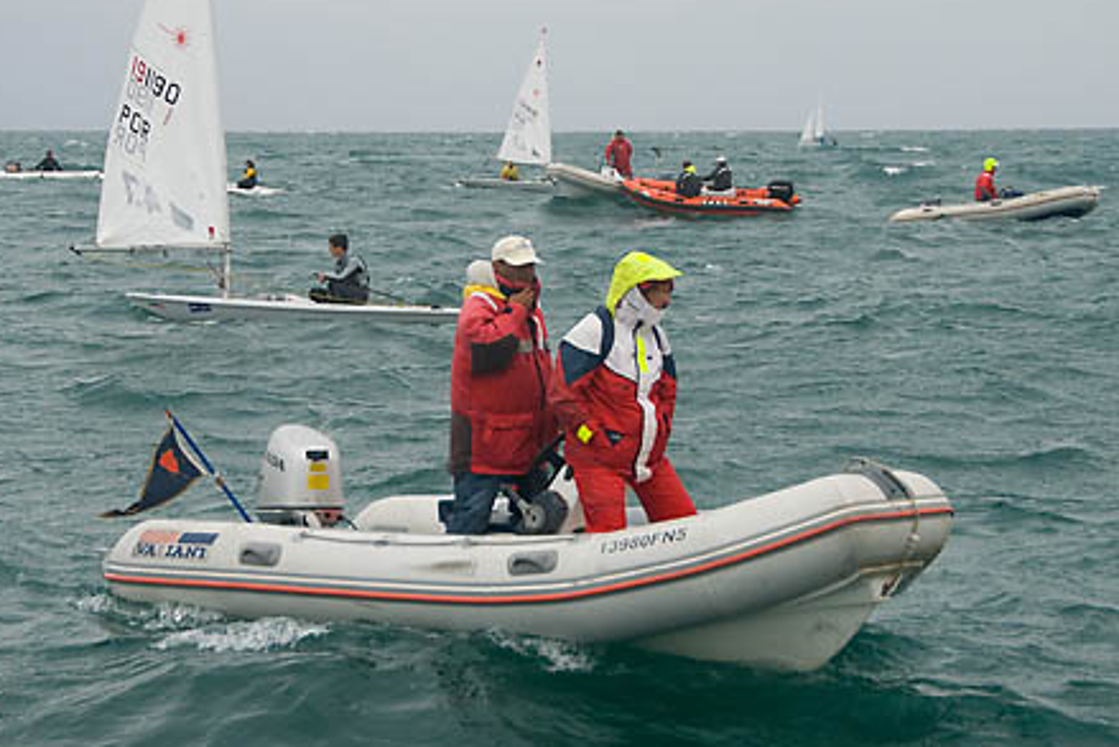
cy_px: 292
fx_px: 3700
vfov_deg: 11.5
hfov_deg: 17.2
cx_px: 579
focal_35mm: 119
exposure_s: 1/1000
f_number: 6.3
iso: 200
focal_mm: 60
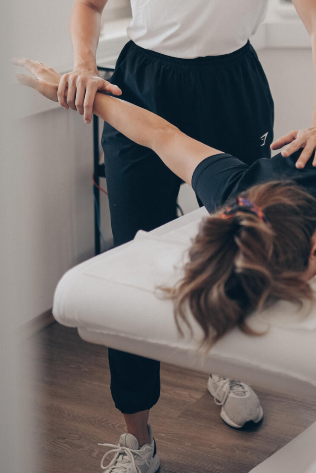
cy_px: 38
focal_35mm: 81
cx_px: 303
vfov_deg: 24.3
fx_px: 1066
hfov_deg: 16.6
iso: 100
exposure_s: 1/200
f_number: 1.4
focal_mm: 35
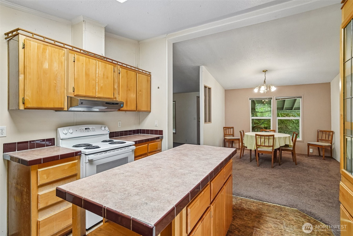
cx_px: 176
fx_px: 157
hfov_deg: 96.7
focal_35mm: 16
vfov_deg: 73.7
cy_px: 118
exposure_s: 1/50
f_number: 8
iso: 1600
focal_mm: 16
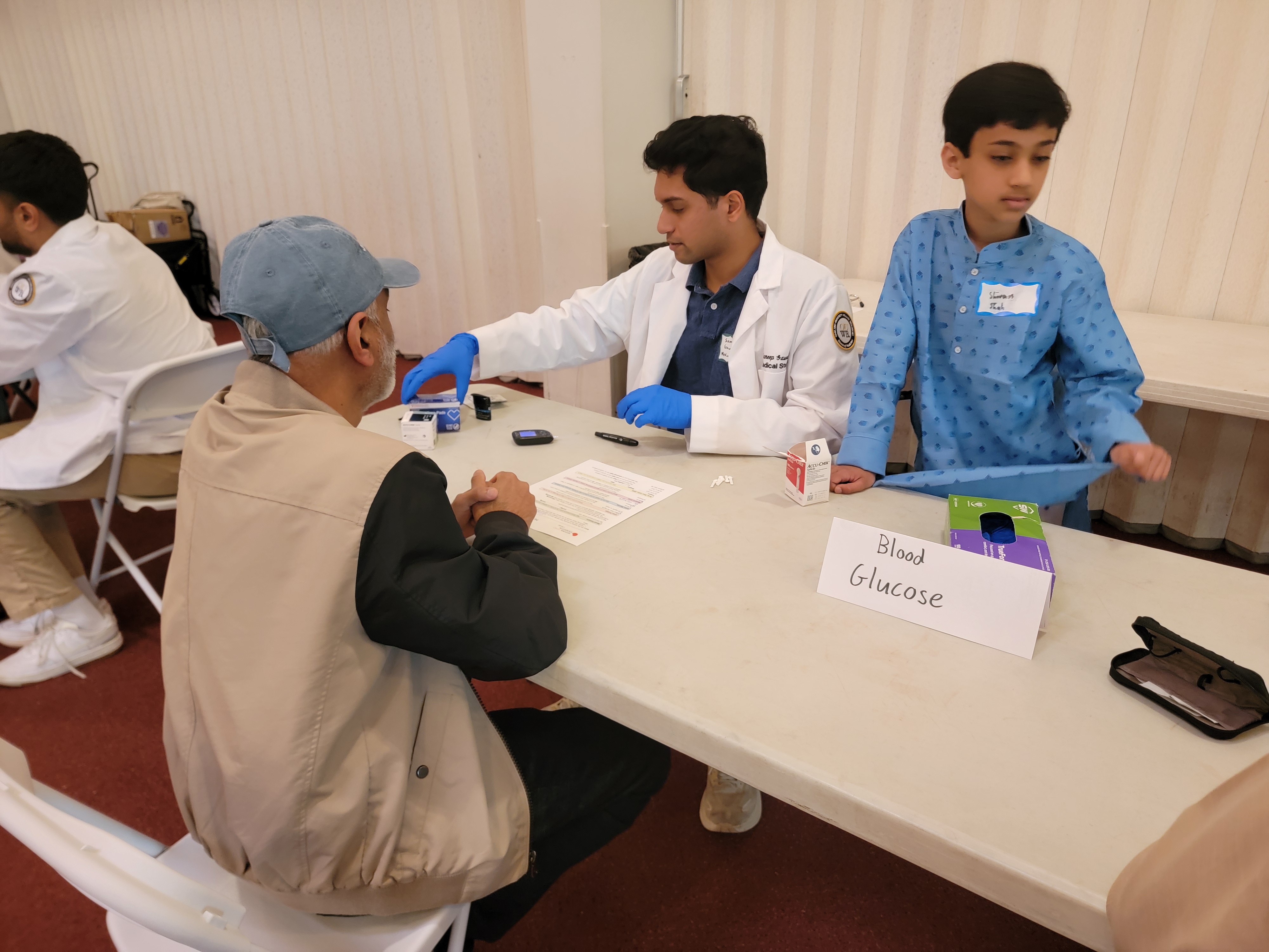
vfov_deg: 56.8
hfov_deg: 71.6
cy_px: 476
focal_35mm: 24
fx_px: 880
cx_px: 634
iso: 400
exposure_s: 1/40
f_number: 1.8
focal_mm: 6.7
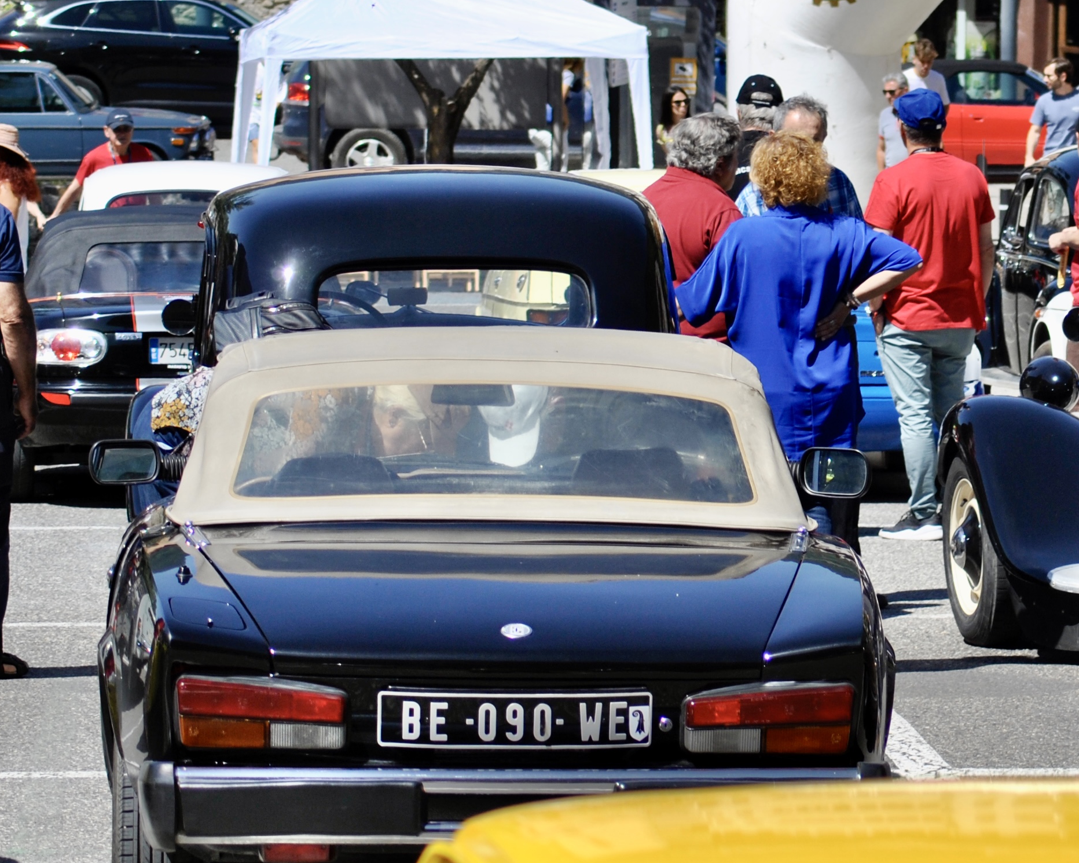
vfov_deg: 7.5
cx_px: 1032
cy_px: 243
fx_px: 6546
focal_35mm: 205
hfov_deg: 9.4
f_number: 6.3
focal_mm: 70
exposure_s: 1/640
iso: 100
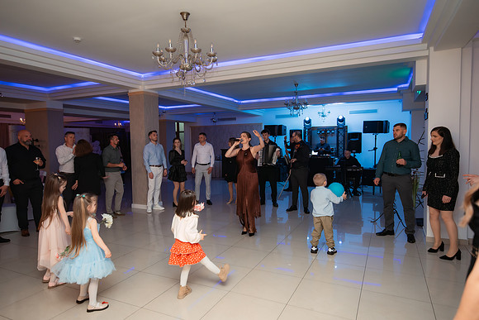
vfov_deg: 57.3
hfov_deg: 78.6
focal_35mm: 22
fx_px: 293
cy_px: 160
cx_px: 240
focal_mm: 22
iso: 1600
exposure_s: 1/200
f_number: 2.8
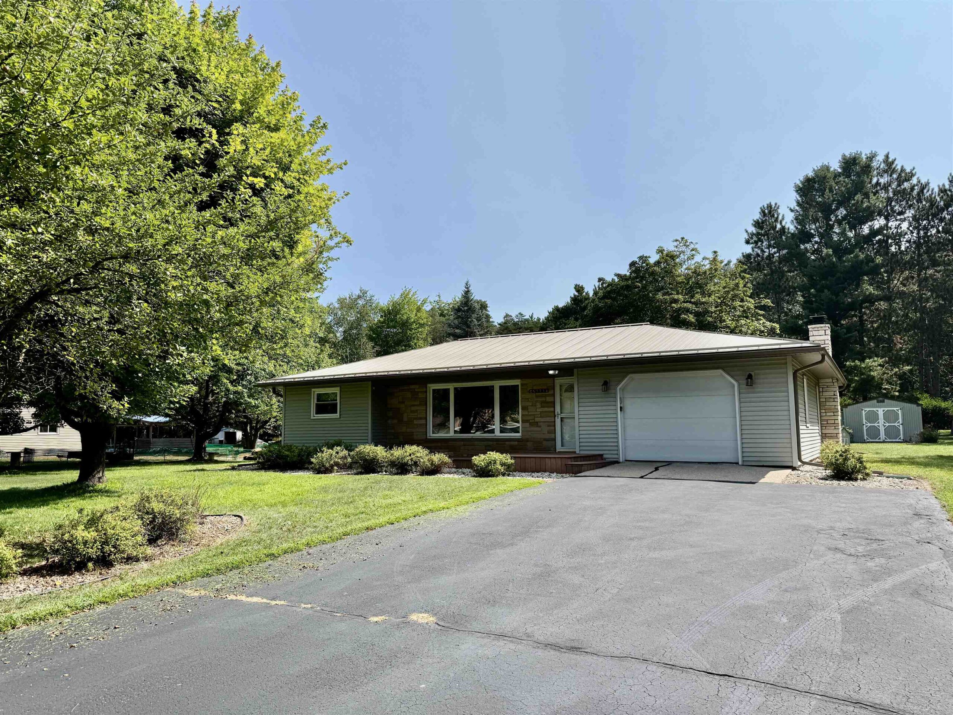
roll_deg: +0.5
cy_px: 358
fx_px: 661
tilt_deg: +6.4
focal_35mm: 24
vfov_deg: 56.8
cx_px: 476
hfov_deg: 71.6
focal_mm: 6.76
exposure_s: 1/5319
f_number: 1.78
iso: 80
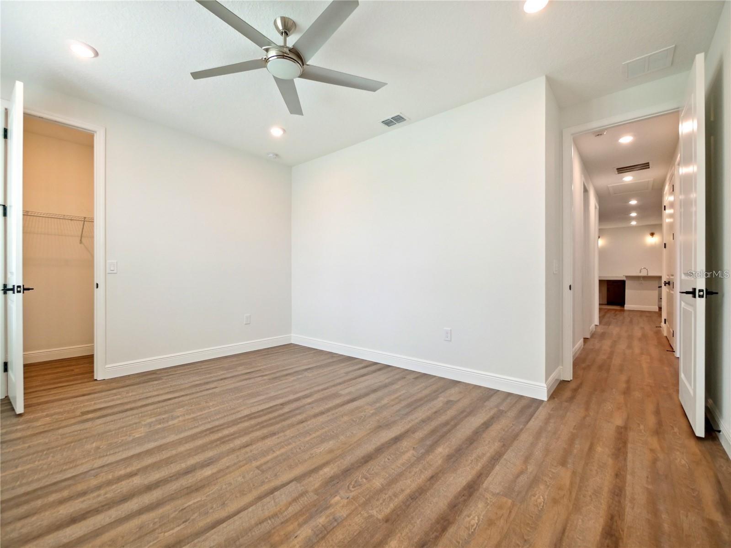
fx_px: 296
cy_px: 274
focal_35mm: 14
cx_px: 366
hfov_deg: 102.1
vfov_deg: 85.7
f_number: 4
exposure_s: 1/60
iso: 640
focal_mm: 7
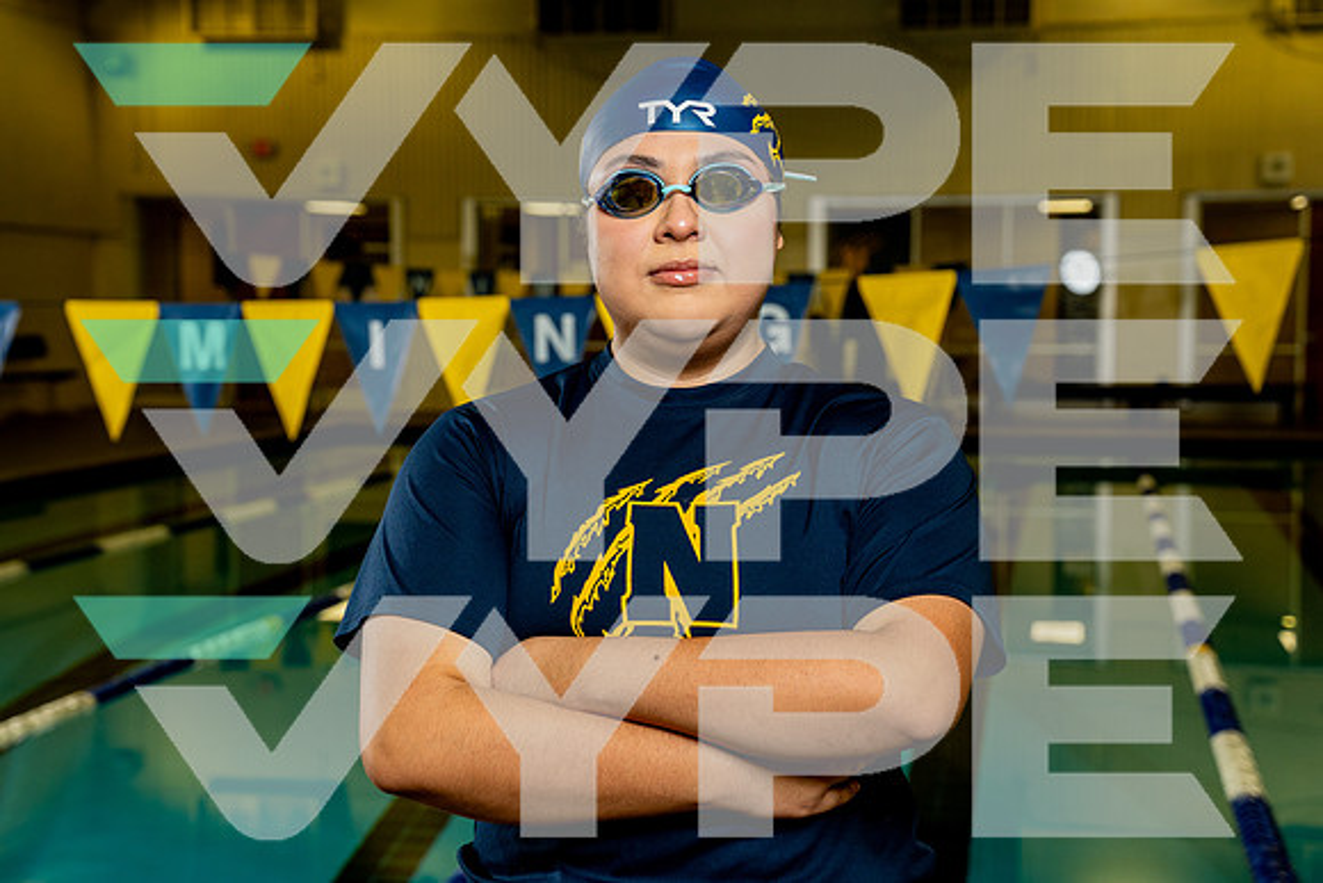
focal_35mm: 66
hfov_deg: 30.3
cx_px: 662
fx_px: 2443
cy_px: 442
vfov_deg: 20.5
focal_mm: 65
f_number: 5.6
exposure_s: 1/250
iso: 500
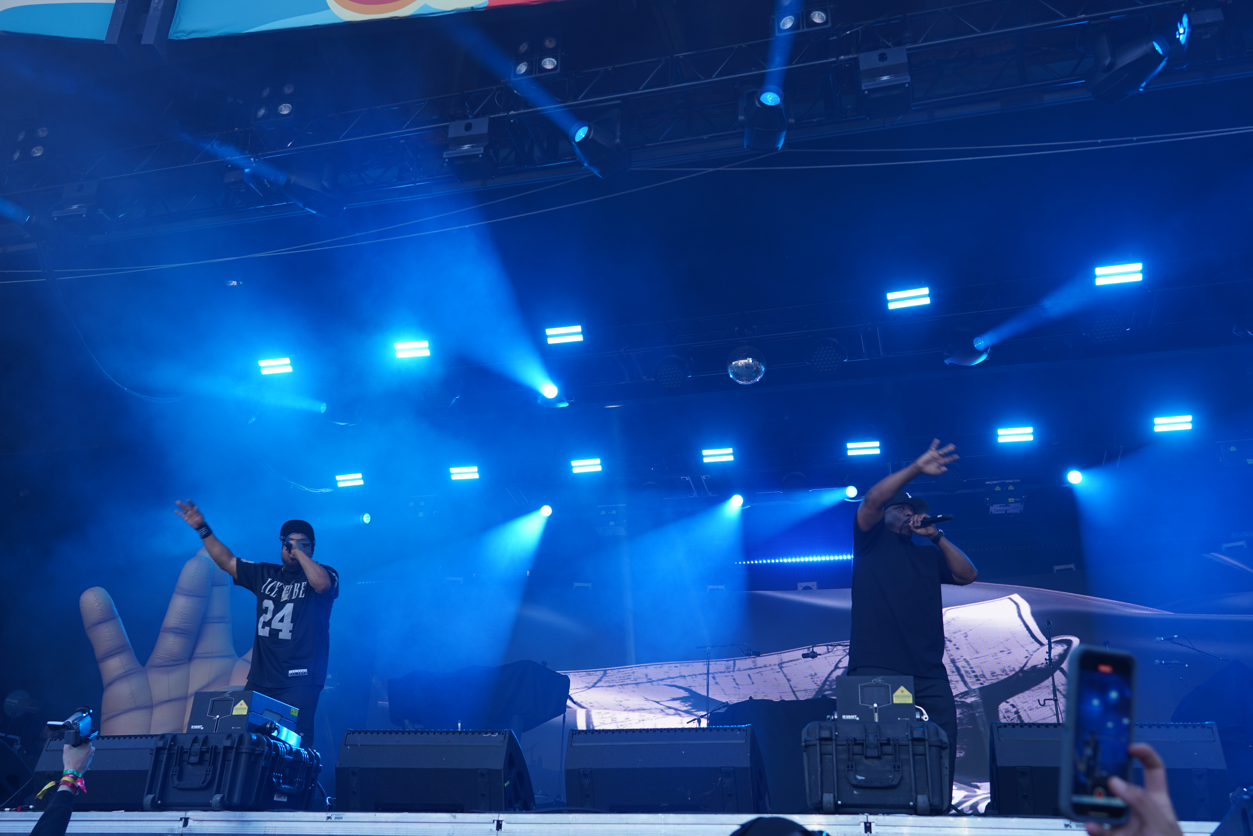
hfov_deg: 61.9
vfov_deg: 43.6
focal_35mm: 30
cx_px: 626
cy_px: 418
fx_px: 1044
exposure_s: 1/100
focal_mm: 30
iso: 100
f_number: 5.6
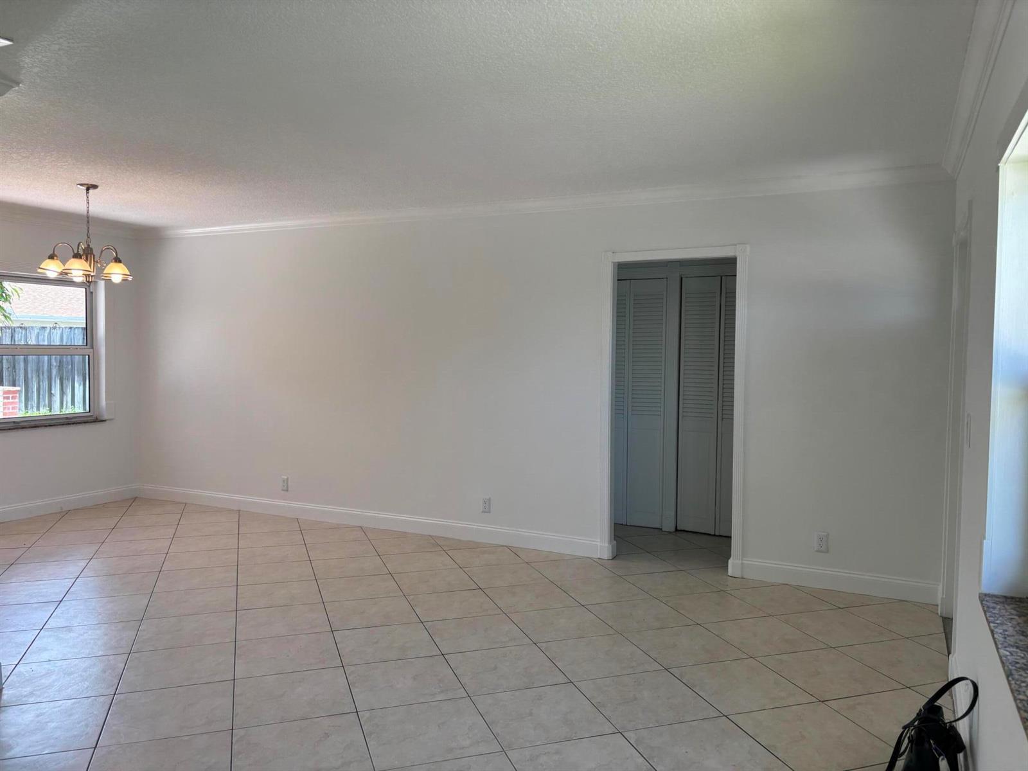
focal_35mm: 26
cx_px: 514
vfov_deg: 53.1
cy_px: 386
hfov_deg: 67.3
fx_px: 772
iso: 32
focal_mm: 5.96
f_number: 1.6
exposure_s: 1/126
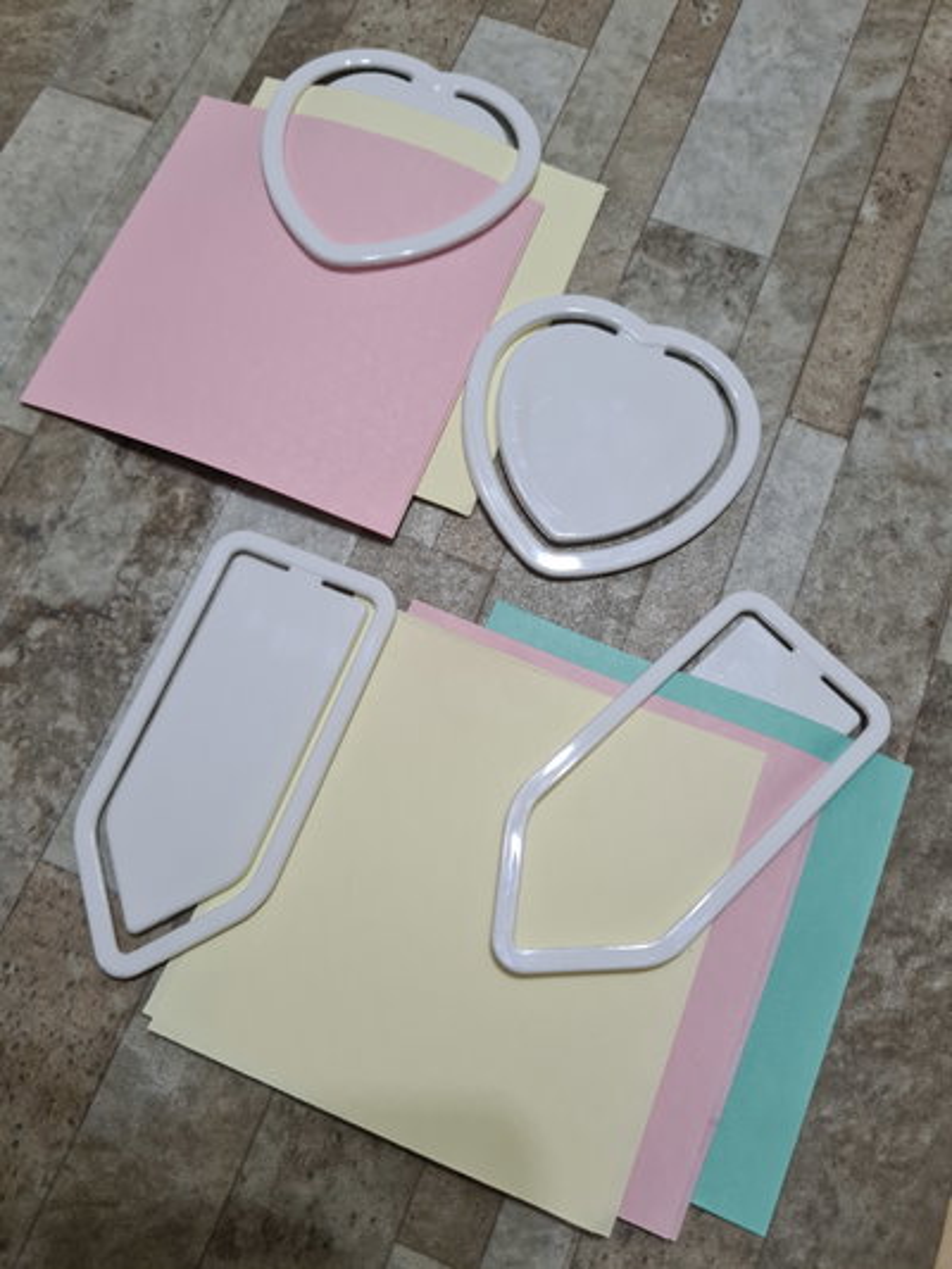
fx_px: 953
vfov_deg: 67.3
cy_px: 634
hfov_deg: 53.1
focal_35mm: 26
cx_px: 476
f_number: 1.8
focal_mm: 5.4
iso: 320
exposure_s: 1/50
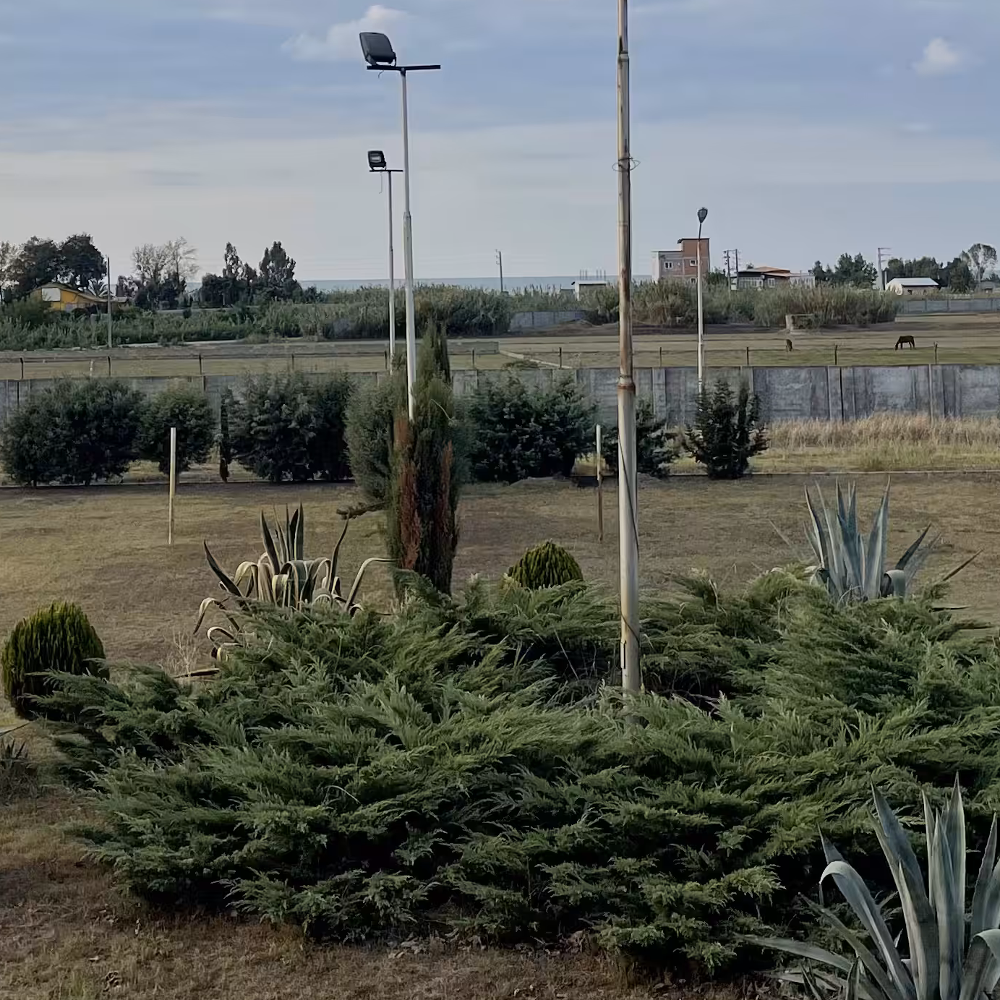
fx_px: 2190
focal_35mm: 67
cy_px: 75
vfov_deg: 24.9
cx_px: 315
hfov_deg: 25.6
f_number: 1.6
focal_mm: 4.2
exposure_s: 1/2500
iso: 32
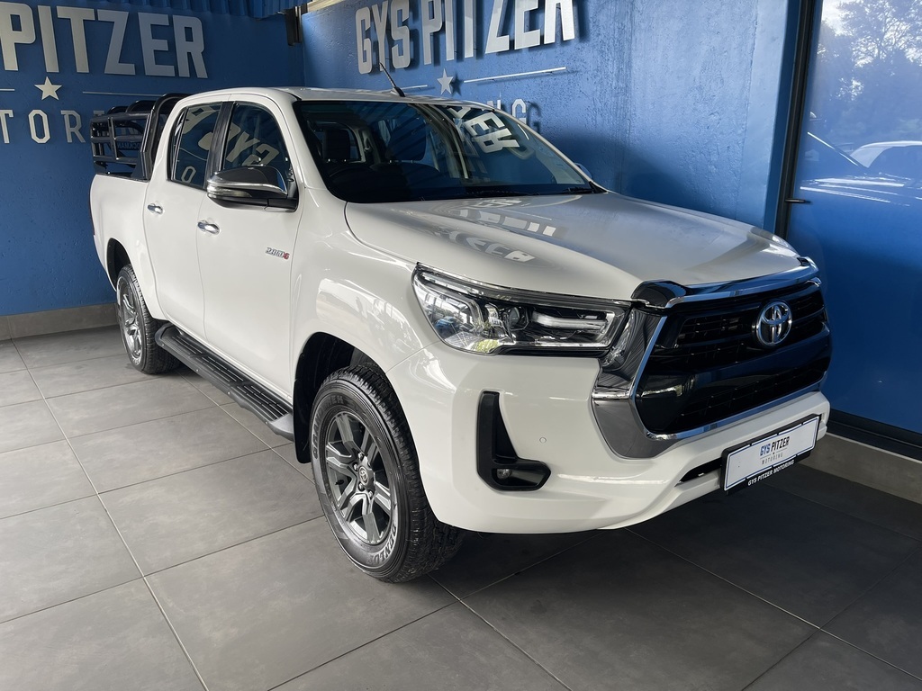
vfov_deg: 54.9
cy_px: 346
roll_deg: +1.0
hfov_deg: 69.4
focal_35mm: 25
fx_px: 666
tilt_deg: -15.9
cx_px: 461
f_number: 1.6
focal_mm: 5.1
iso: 40
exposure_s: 1/100
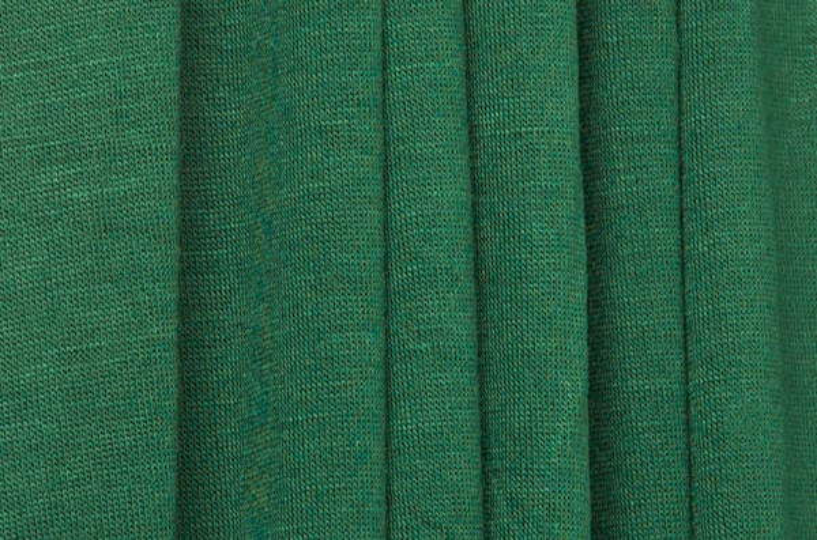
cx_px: 408
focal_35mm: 158
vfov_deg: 8.7
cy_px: 270
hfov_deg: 13.1
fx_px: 3566
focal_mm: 105
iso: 200
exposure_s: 1/800
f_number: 11
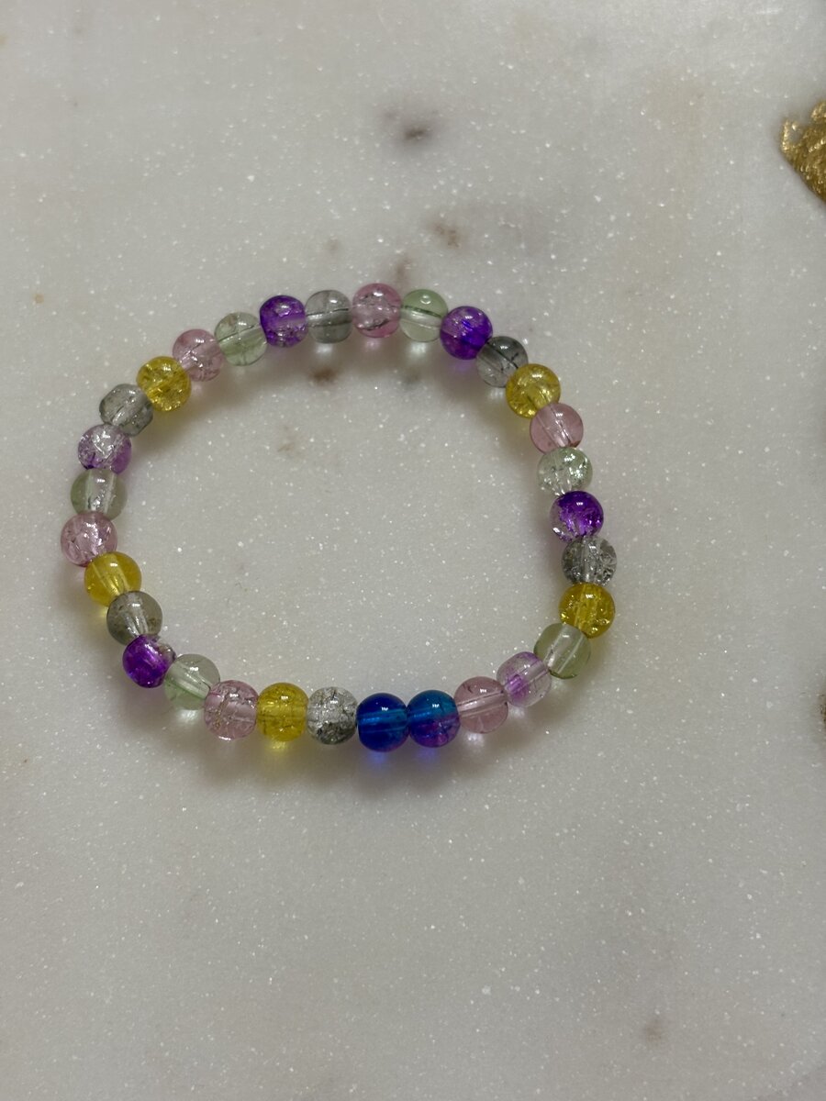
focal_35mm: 52
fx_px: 1654
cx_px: 413
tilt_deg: -70.8
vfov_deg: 36.8
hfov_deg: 28.0
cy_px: 550
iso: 50
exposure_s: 1/60
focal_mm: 5.96
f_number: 1.6
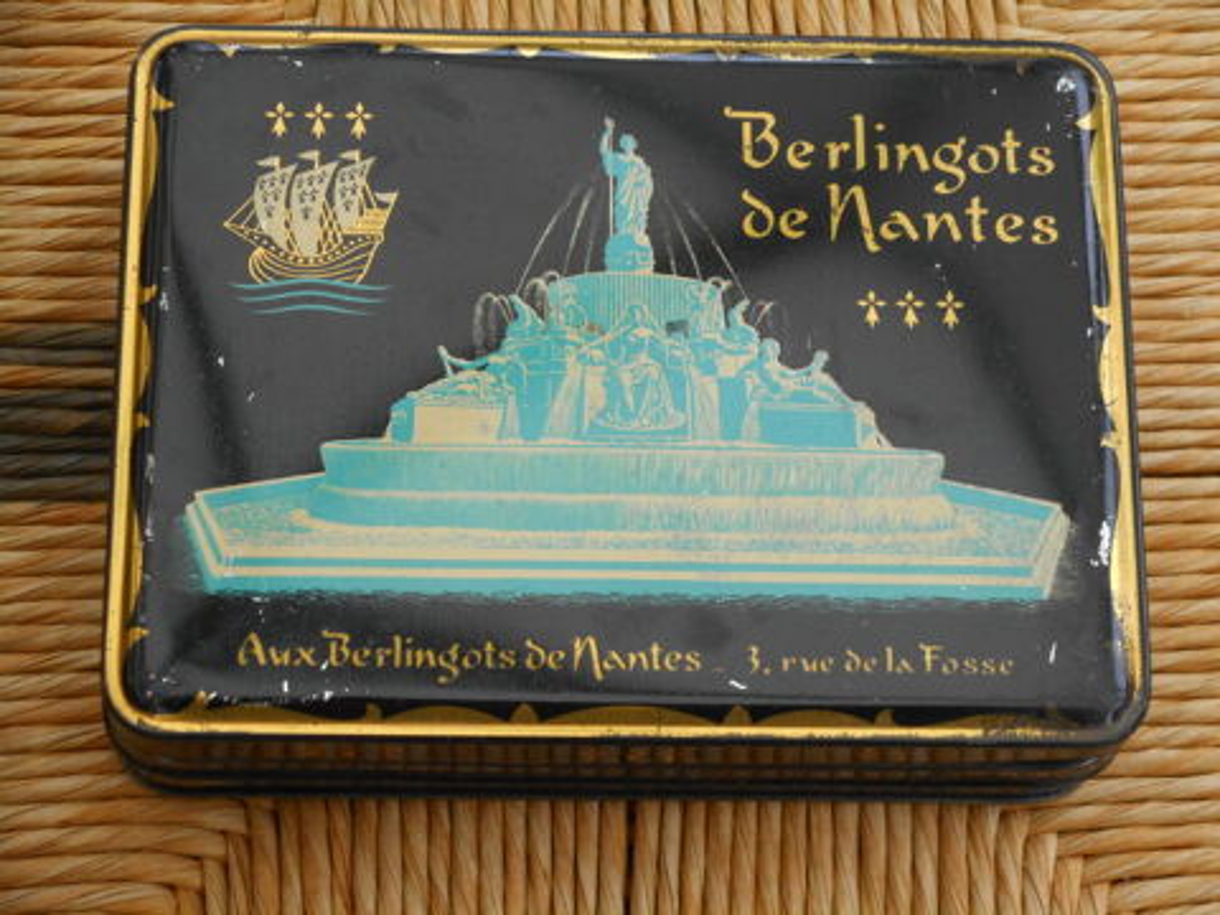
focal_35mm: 89
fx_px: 3137
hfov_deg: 22.0
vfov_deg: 16.6
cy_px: 458
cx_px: 610
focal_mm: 15.9
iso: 280
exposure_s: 1/60
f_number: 5.6
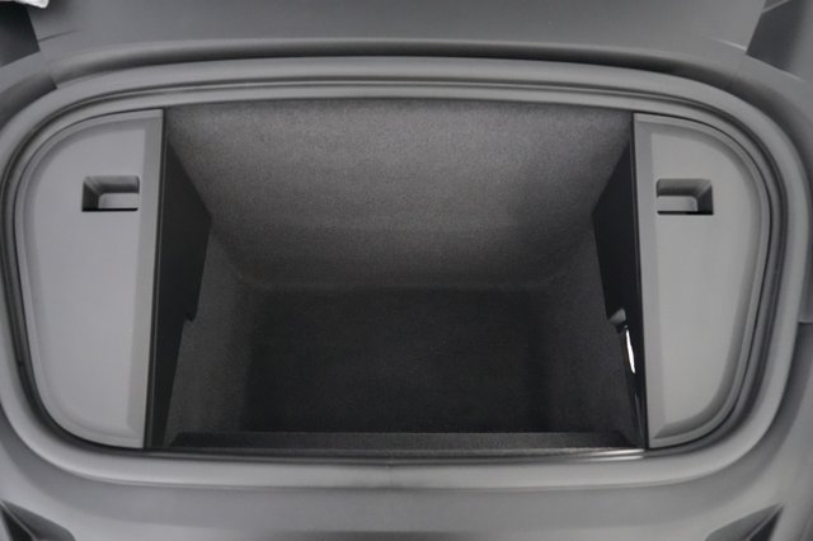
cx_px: 406
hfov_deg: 71.5
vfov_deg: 51.2
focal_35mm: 25
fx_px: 564
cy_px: 270
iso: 12800
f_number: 2.8
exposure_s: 1/100
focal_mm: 25
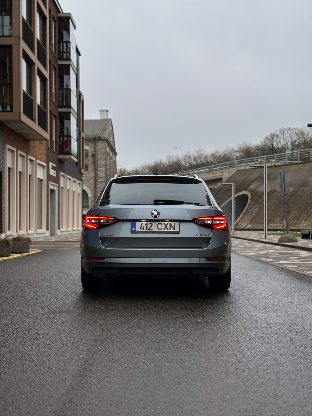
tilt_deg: +1.7
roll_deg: +0.1
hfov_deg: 30.3
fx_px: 577
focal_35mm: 48
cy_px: 208
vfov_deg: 39.7
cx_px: 156
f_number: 1.78
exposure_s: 1/100
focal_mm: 6.86
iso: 80
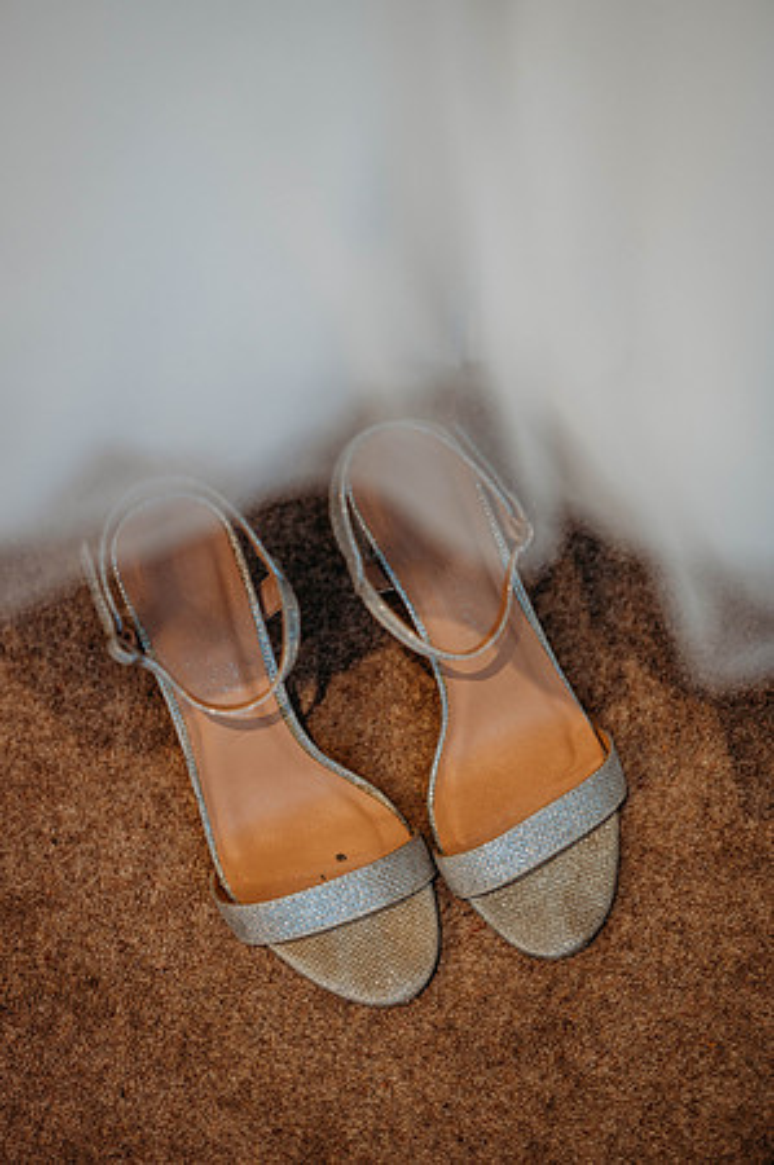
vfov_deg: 23.9
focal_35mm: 85
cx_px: 387
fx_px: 2747
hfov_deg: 16.0
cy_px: 582
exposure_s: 1/200
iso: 450
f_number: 2.2
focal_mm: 85
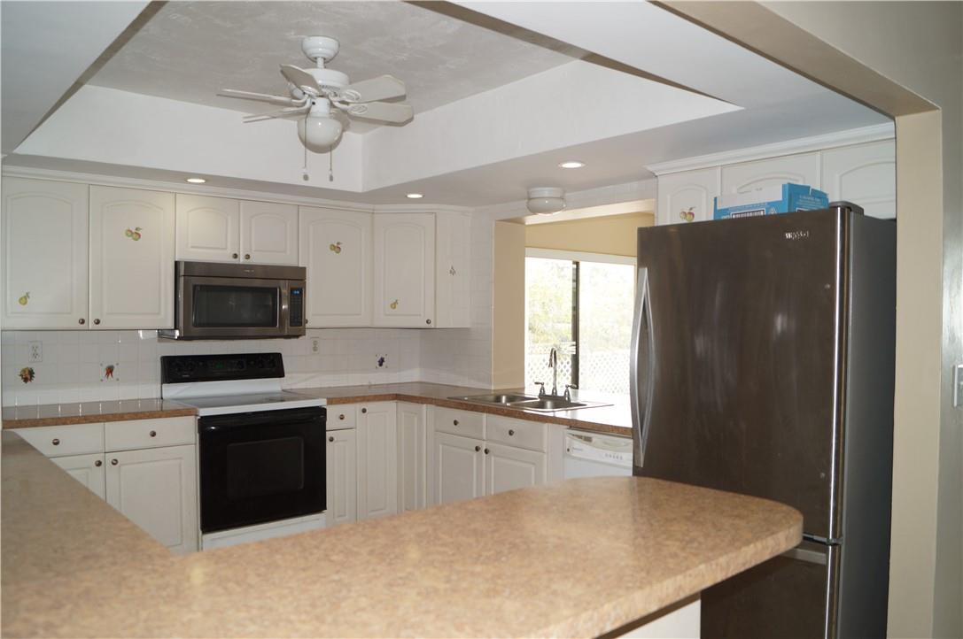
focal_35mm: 27
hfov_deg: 67.4
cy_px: 320
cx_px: 482
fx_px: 721
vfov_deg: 47.8
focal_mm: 18
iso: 125
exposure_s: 1/60
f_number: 4
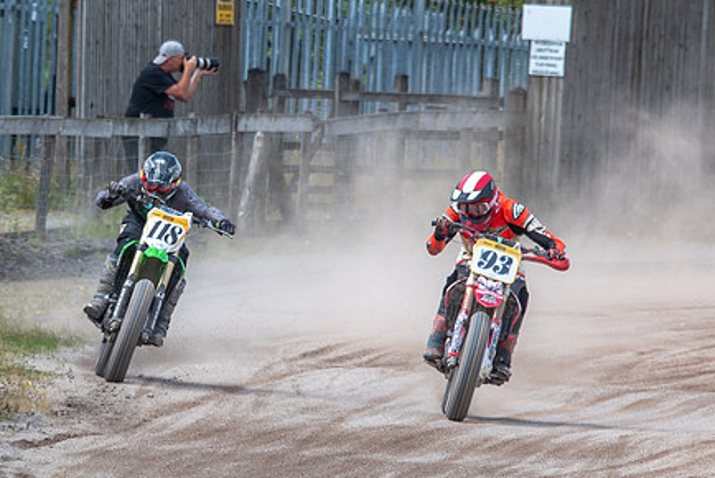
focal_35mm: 1171
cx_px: 168
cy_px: 259
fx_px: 23272
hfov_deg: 1.8
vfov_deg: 1.2
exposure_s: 1/320
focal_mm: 390
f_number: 8
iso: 100
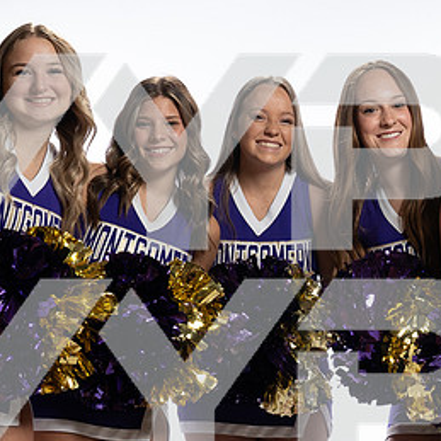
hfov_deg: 14.7
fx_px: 1701
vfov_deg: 14.7
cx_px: 330
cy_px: 361
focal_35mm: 118
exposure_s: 1/250
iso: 800
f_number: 8
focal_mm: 38
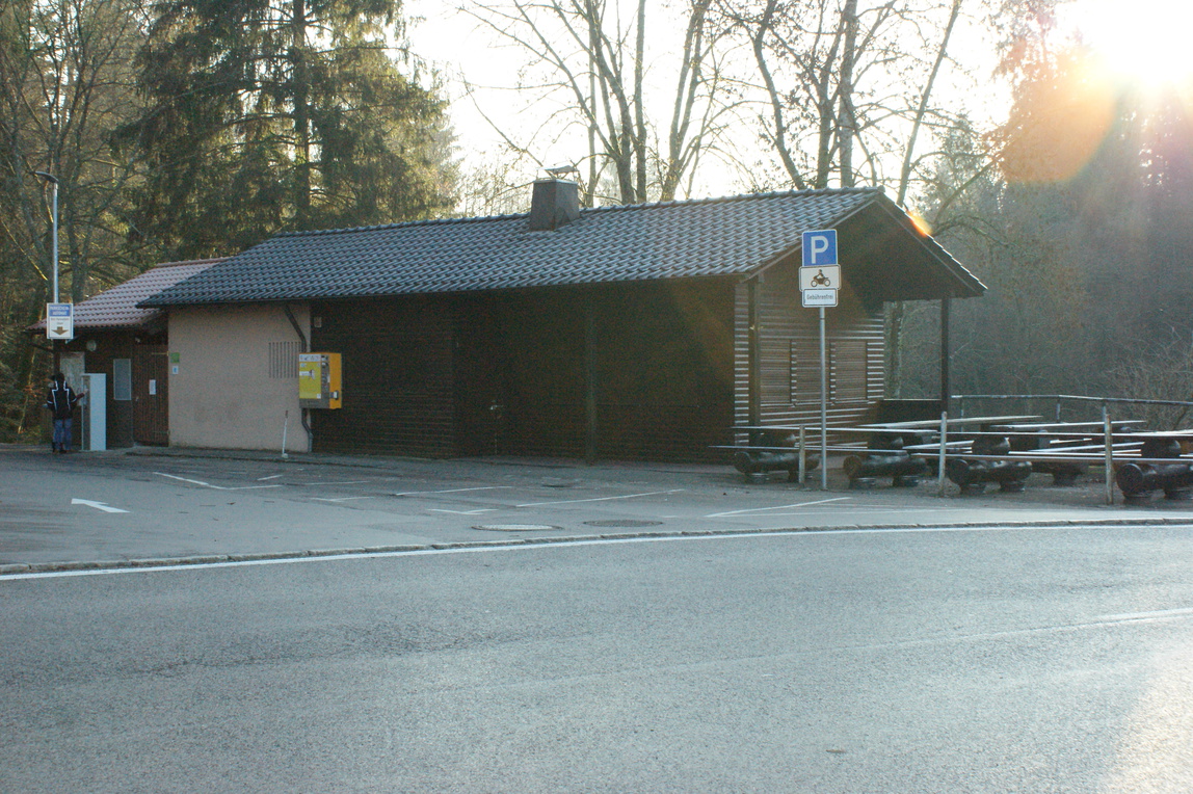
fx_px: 1490
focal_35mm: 45
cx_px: 596
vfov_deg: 29.8
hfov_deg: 43.6
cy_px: 397
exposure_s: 1/250
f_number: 9
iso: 1600
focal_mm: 30
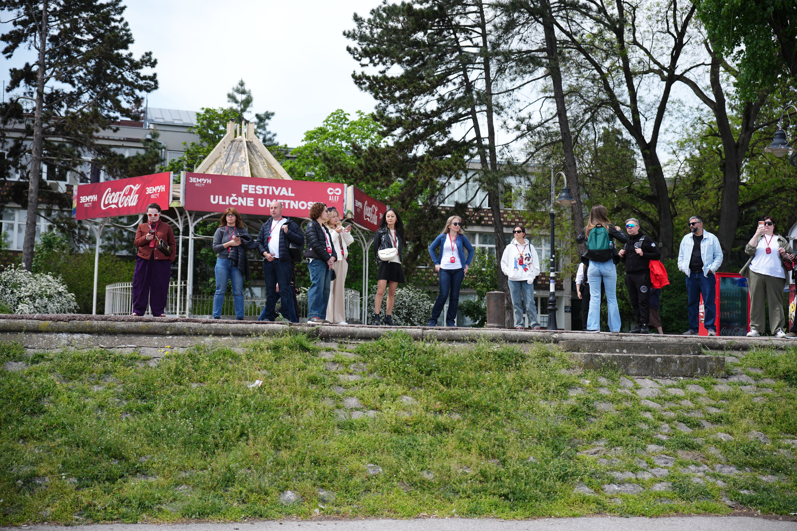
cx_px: 398
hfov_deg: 37.5
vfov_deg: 25.5
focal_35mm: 53
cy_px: 266
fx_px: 1173
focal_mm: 53
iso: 160
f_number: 2.8
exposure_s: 1/1250
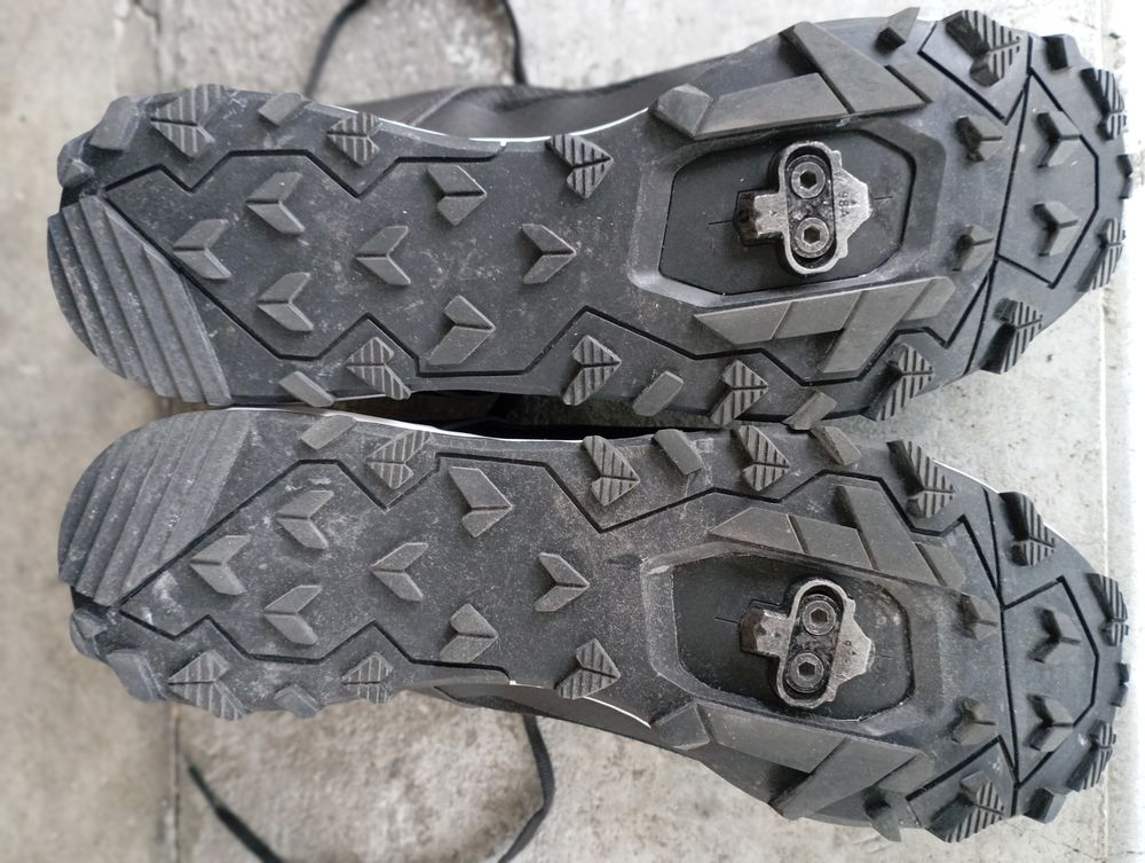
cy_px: 432
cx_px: 572
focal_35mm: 28
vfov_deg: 49.9
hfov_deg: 63.4
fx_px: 927
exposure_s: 1/33.3
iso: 365
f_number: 1.8
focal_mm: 4.27
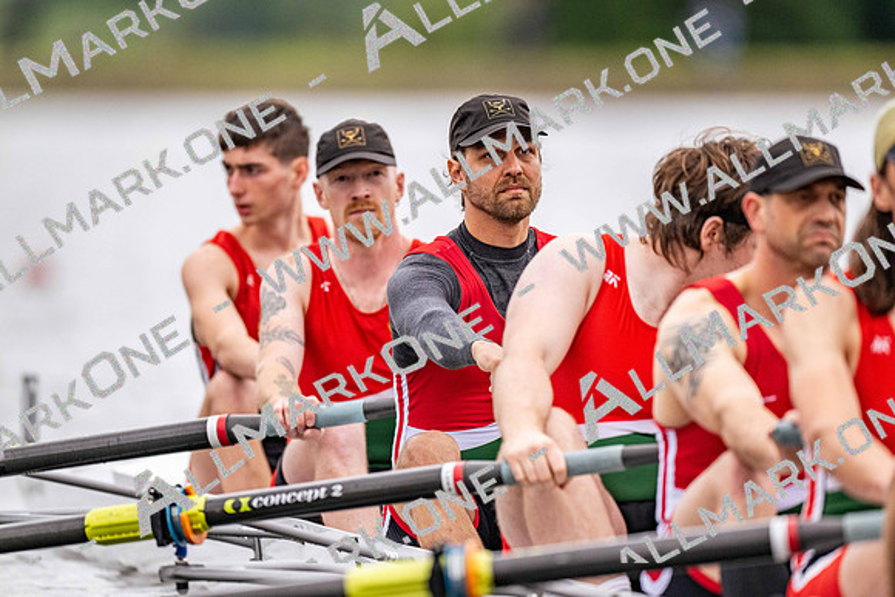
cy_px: 298
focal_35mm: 600
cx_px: 448
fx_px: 14919
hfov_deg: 3.4
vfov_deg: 2.3
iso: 1400
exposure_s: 1/2500
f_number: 4
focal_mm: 600
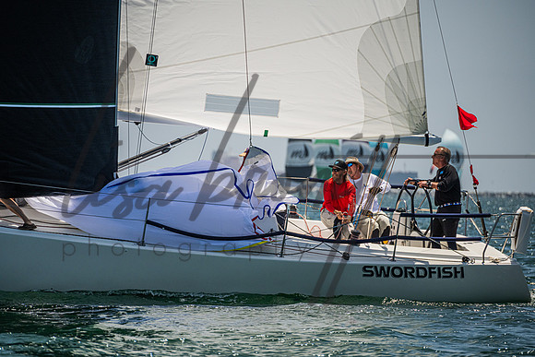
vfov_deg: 3.4
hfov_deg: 5.1
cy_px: 178
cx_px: 268
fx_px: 5952
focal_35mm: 400
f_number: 8
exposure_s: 1/3200
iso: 400
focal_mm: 400
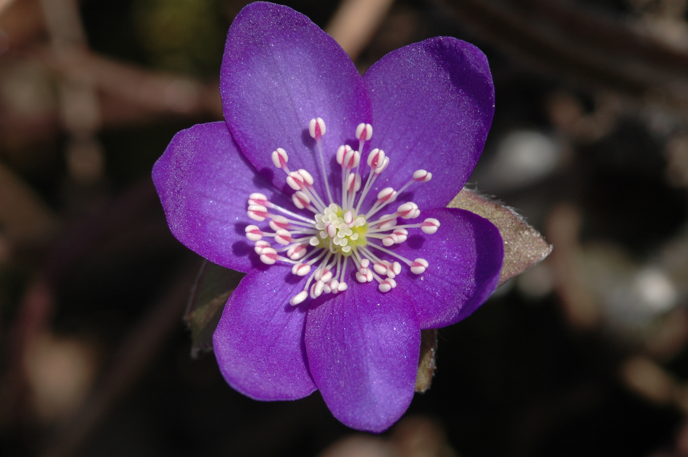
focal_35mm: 158
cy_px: 228
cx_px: 344
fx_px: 3007
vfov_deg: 8.7
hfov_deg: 13.1
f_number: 10
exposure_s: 1/80
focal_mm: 105
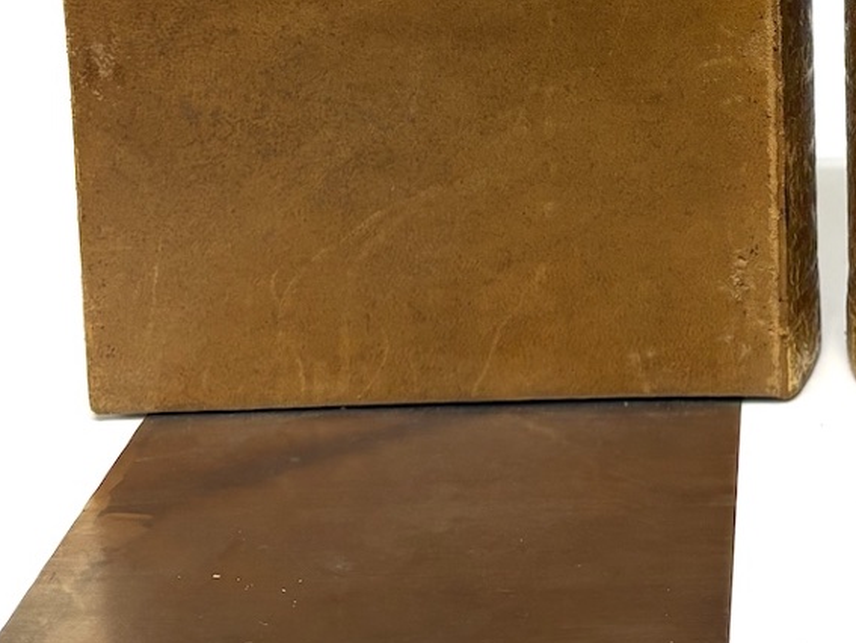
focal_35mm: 55
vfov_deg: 25.8
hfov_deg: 32.3
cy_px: 74
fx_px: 1361
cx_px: 844
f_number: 1.6
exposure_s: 1/100
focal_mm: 5.96
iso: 100
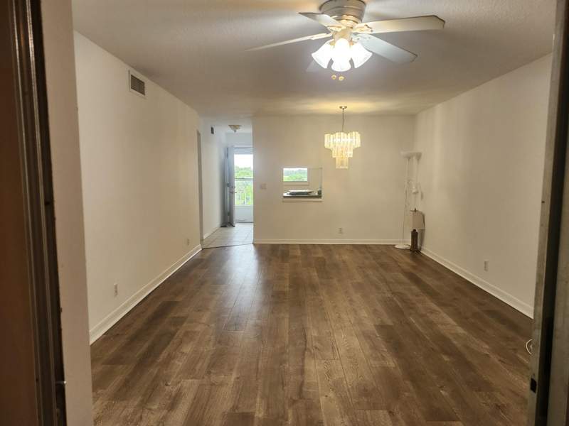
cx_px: 284
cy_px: 213
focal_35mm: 23
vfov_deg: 58.9
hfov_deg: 73.9
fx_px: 378
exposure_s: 1/120
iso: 320
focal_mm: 5.54
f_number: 1.8
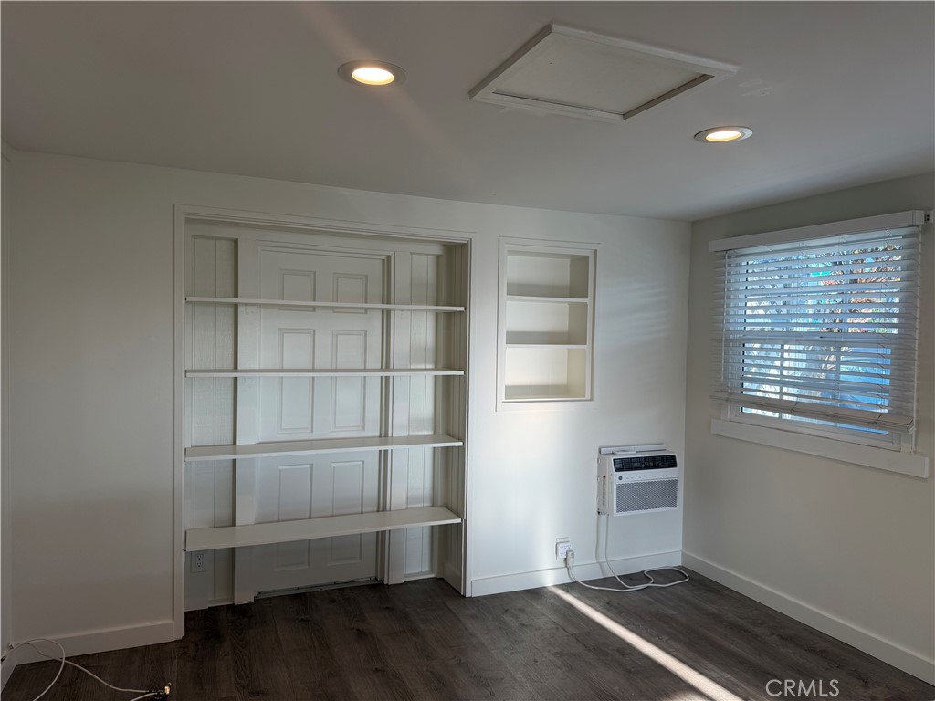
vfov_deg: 56.8
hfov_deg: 71.6
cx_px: 468
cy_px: 350
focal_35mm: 24
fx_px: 648
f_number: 1.78
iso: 64
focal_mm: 6.76
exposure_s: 1/242
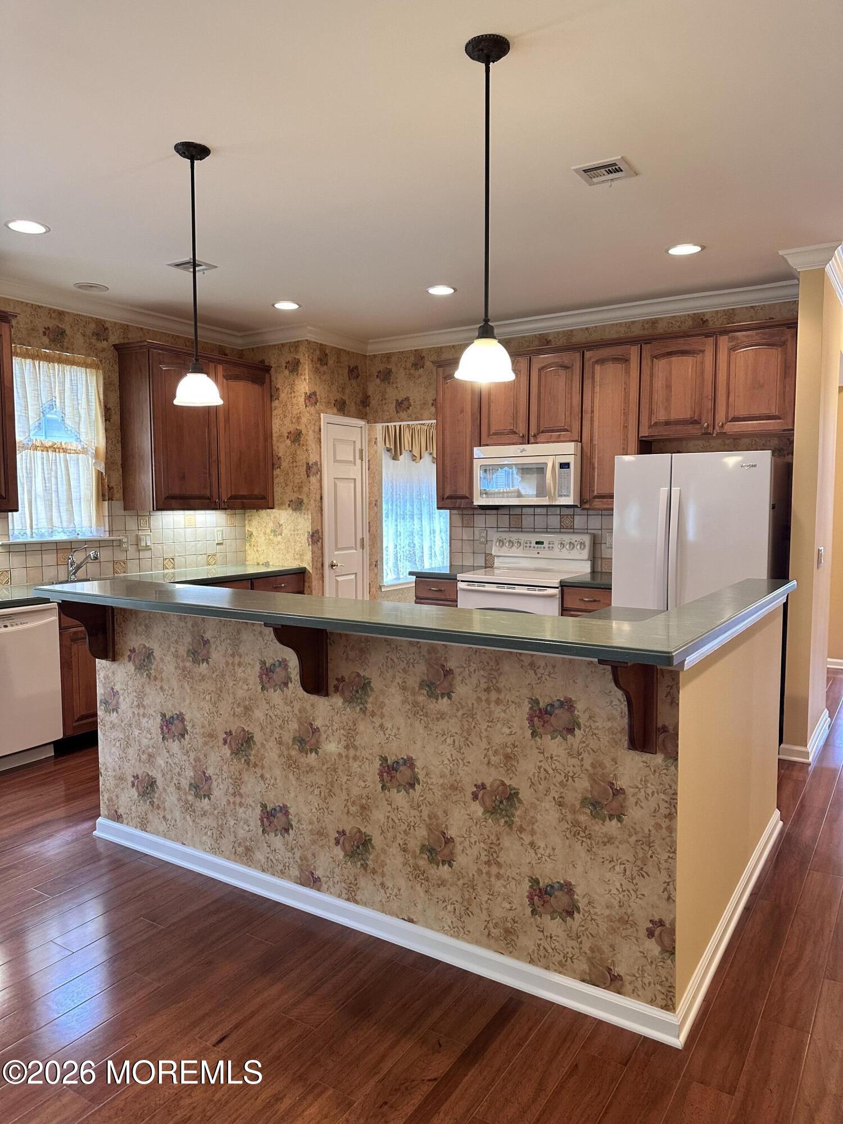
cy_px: 562
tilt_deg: -2.8
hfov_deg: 56.8
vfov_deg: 71.6
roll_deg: -0.3
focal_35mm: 24
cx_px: 422
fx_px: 779
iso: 250
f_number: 1.78
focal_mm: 6.86
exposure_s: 1/60
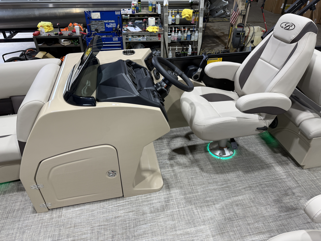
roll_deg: -0.1
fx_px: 223
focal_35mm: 24
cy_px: 120
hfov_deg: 71.6
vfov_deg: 56.8
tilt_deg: -34.3
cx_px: 160
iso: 100
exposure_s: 1/120
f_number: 1.78
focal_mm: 6.76
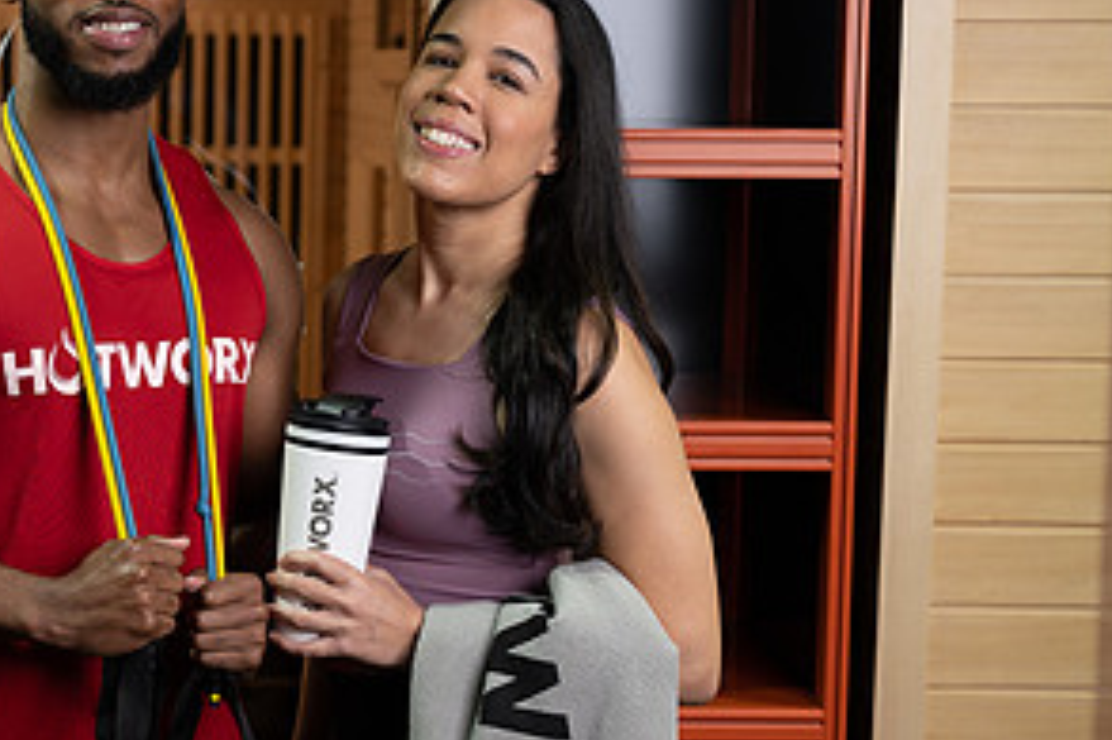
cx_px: 76
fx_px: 3056
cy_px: 450
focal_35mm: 99
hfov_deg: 20.2
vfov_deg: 13.8
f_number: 2.8
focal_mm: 50
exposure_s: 1/125
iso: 200
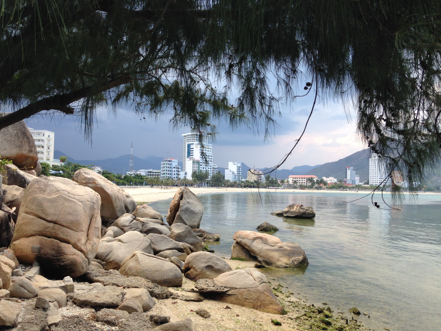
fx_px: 420
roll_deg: -1.6
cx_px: 220
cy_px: 166
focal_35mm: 33
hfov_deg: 55.4
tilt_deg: +1.9
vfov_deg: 42.9
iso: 50
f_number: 2.4
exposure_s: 1/723
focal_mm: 4.12
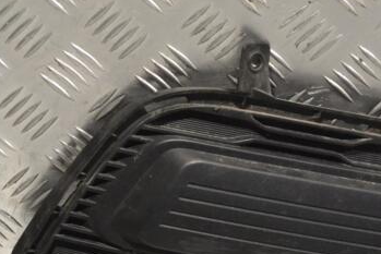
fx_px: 1502
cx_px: 212
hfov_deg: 14.5
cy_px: 190
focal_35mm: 142
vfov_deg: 9.7
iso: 3200
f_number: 8
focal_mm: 55
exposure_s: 1/250
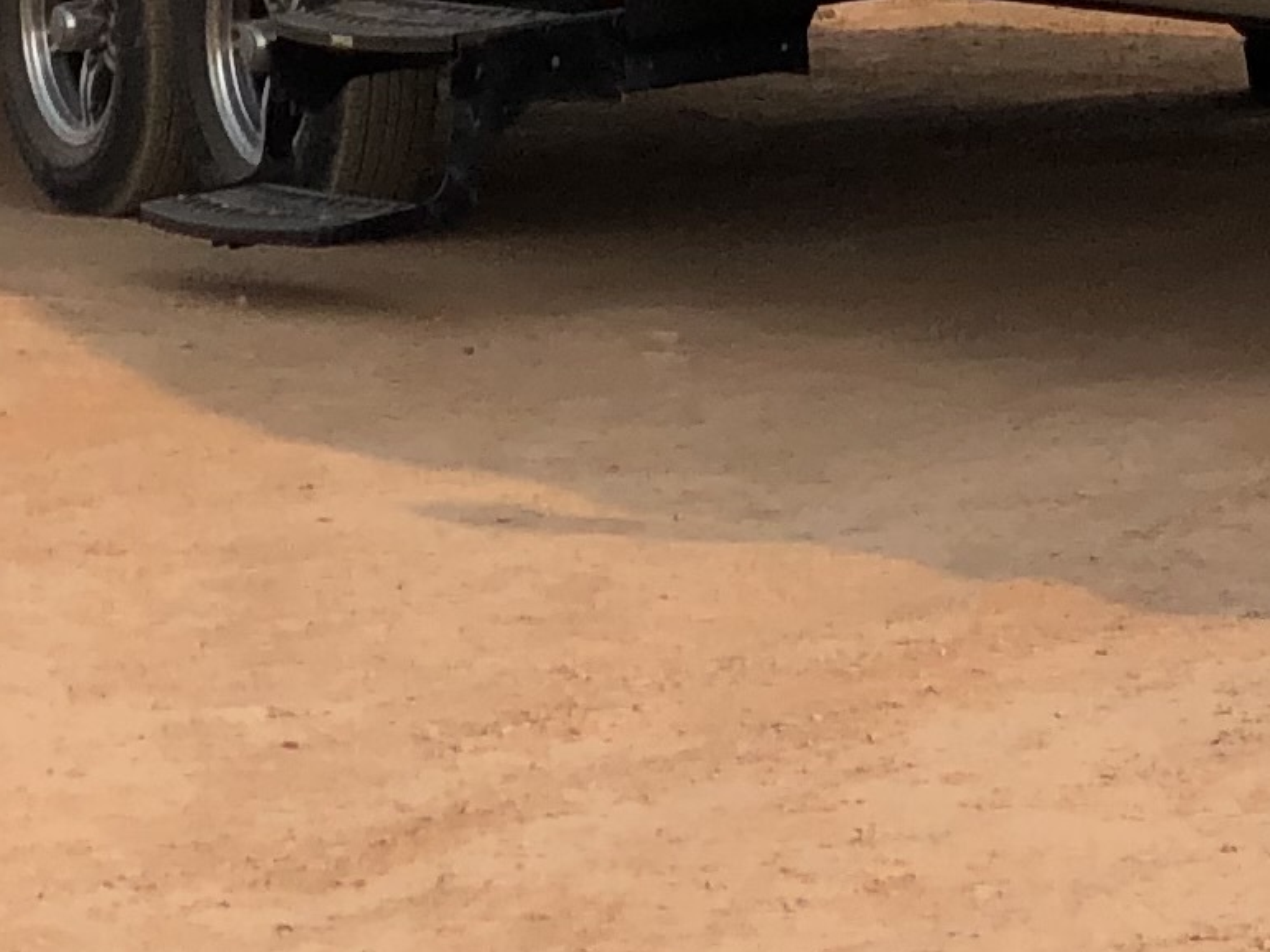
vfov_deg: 5.3
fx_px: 9978
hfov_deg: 7.0
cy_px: -1044
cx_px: 2813
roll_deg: +1.5
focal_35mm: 272
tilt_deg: -0.1
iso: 16
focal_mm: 6
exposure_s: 1/714
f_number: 2.4
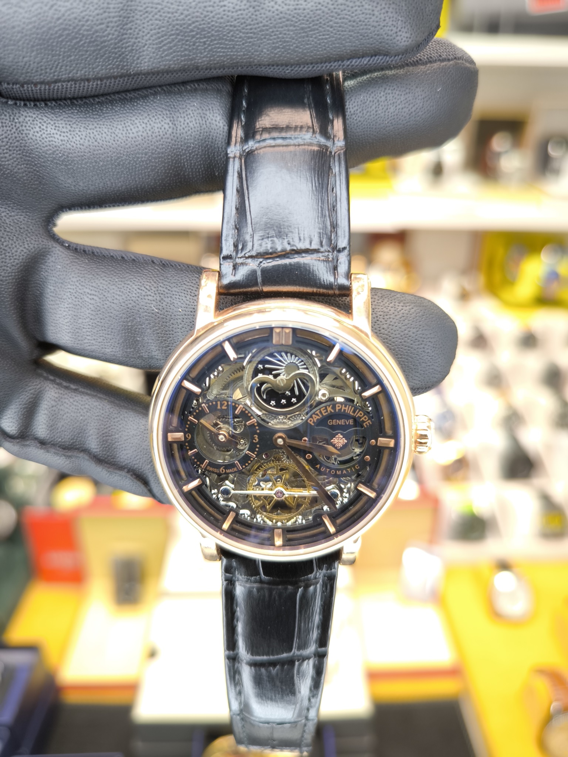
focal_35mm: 24
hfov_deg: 56.8
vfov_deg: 71.6
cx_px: 284
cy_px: 378
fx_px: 525
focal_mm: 6.92
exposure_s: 1/50
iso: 125
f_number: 1.9
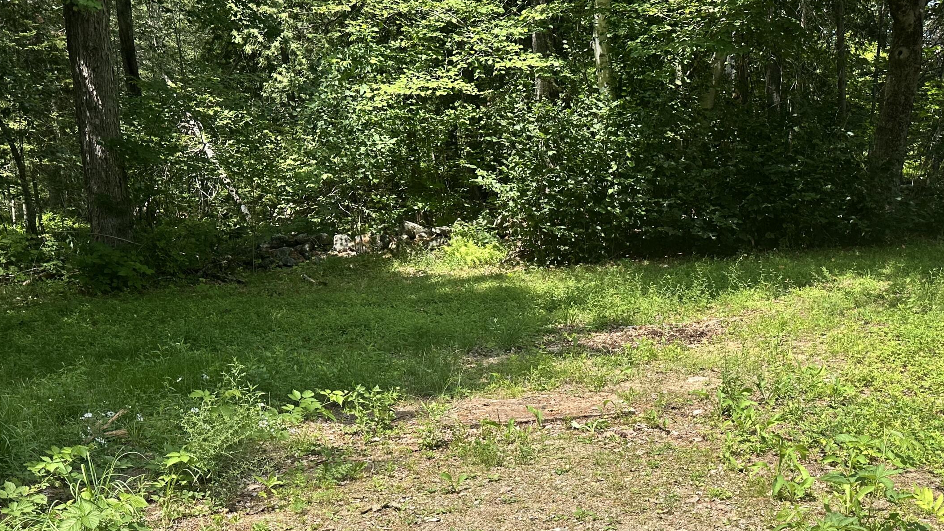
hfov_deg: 53.2
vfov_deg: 31.2
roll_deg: -0.7
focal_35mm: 37
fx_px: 926
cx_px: 612
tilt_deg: -13.6
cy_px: 424
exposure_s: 1/2809
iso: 80
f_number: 1.78
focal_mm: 6.86
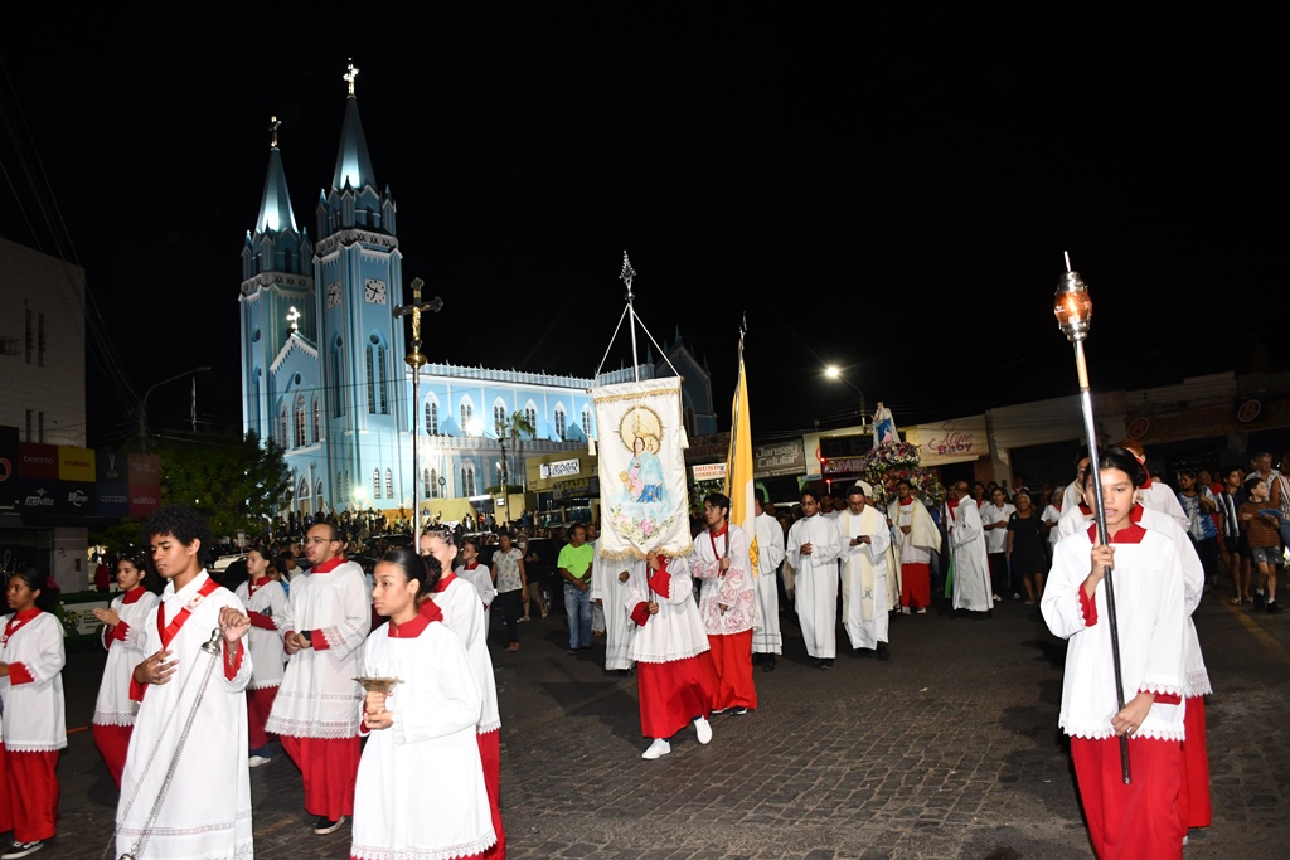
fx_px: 968
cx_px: 645
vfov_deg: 47.9
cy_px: 430
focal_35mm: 27
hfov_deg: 67.4
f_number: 4
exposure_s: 1/60
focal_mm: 18
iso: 1800
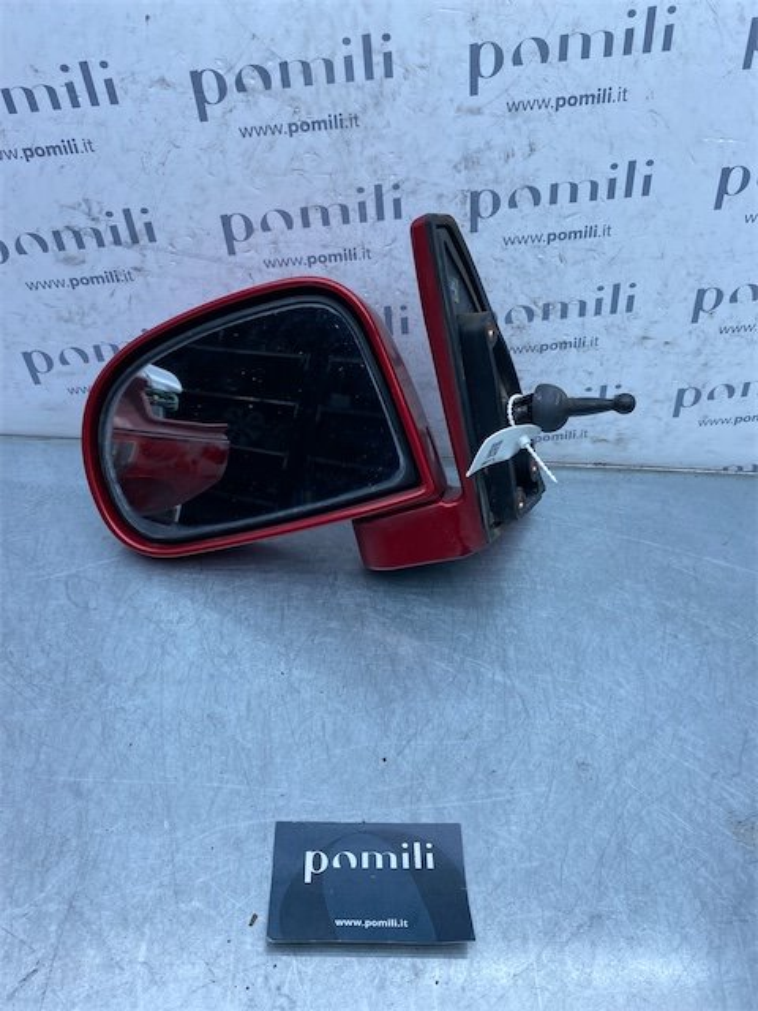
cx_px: 379
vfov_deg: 67.3
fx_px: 759
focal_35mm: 26
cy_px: 506
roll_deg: -7.5
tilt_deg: -41.7
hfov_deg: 53.1
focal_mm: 4.25
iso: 32
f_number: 1.8
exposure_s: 1/762
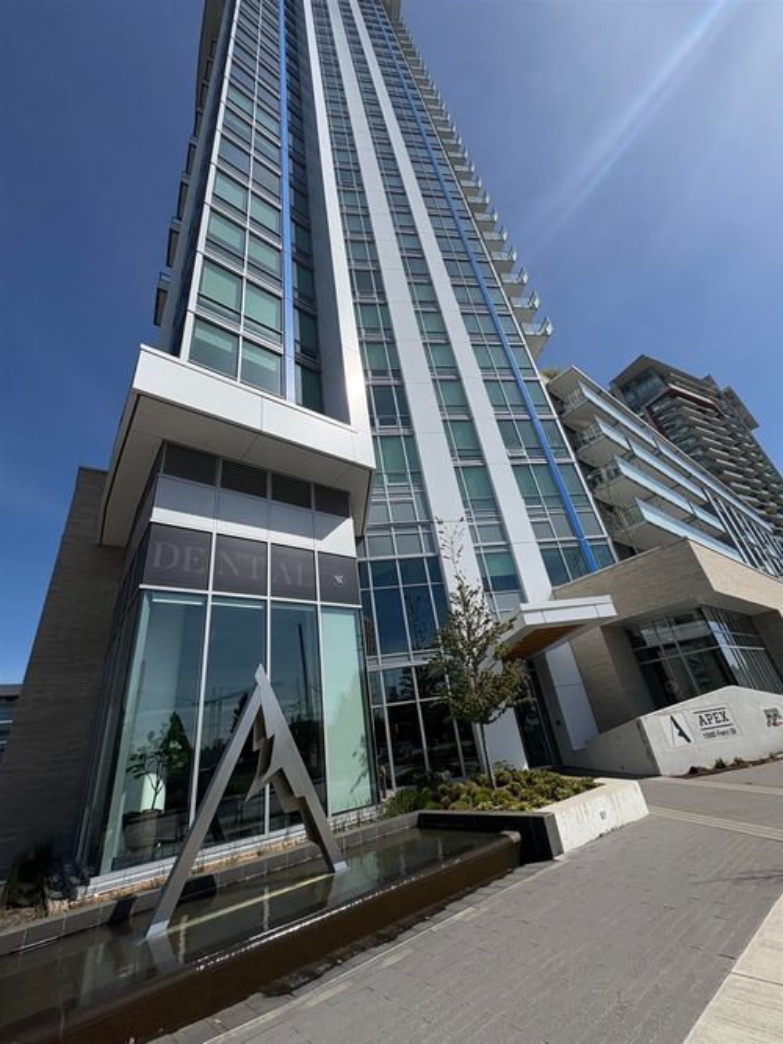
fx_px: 422
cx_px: 392
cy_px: 522
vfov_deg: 102.1
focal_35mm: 14
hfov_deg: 85.7
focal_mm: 2.22
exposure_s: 1/4367
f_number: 2.2
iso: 64
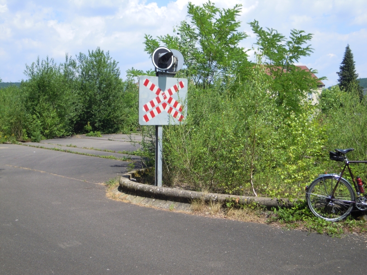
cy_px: 138
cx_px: 184
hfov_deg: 45.8
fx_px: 435
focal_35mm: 41
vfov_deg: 35.1
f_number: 9.1
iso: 100
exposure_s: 1/160
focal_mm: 7.3
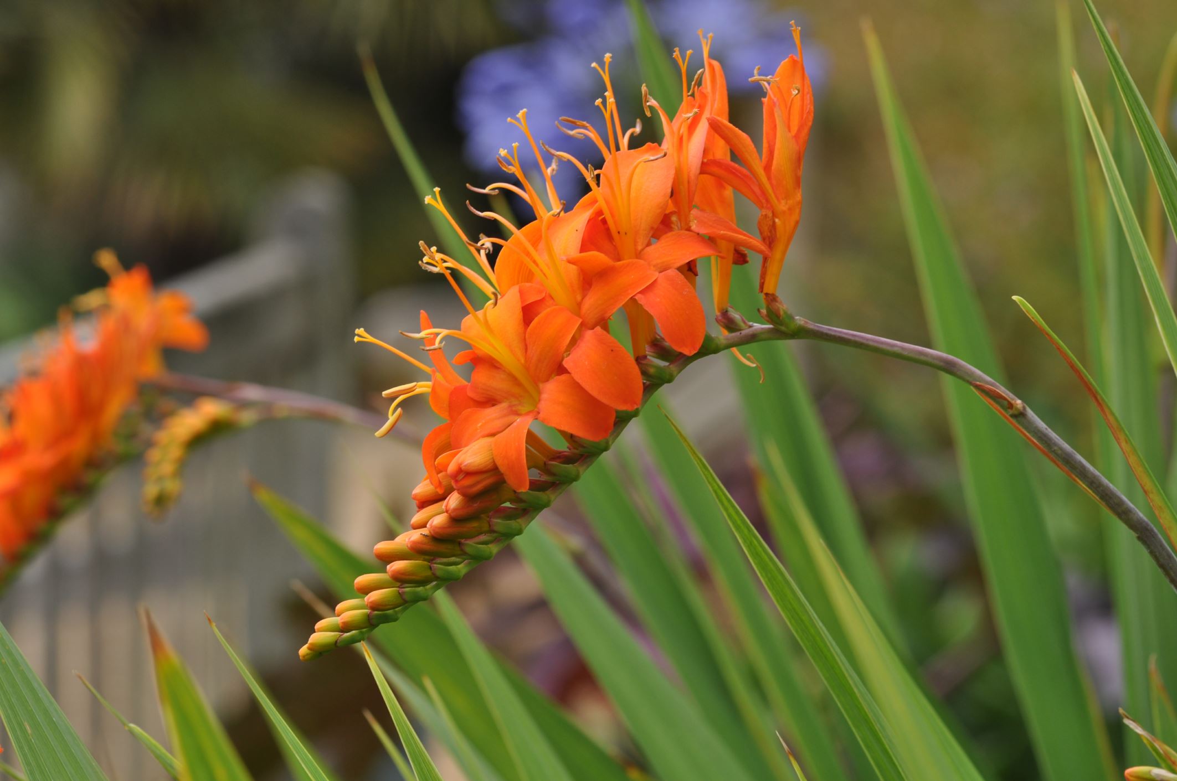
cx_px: 588
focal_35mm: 158
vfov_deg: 8.7
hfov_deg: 13.1
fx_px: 5143
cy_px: 390
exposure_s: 1/160
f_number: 8
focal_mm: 105
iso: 200
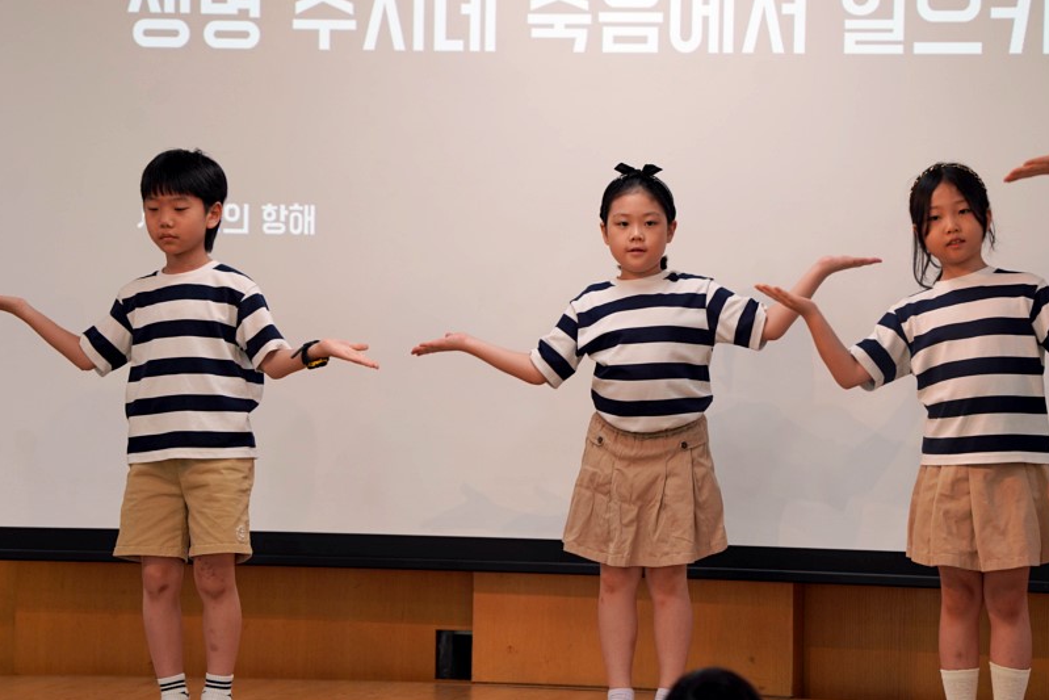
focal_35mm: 197
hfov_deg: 10.4
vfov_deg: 7.0
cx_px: 520
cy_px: 310
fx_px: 5741
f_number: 4
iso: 500
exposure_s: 1/200
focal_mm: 175
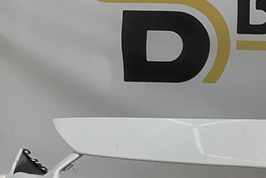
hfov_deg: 18.3
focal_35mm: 98
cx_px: 408
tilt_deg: -6.4
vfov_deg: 13.5
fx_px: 724
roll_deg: -3.7
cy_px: 230
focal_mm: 3
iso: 16
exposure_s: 1/1121
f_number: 1.8
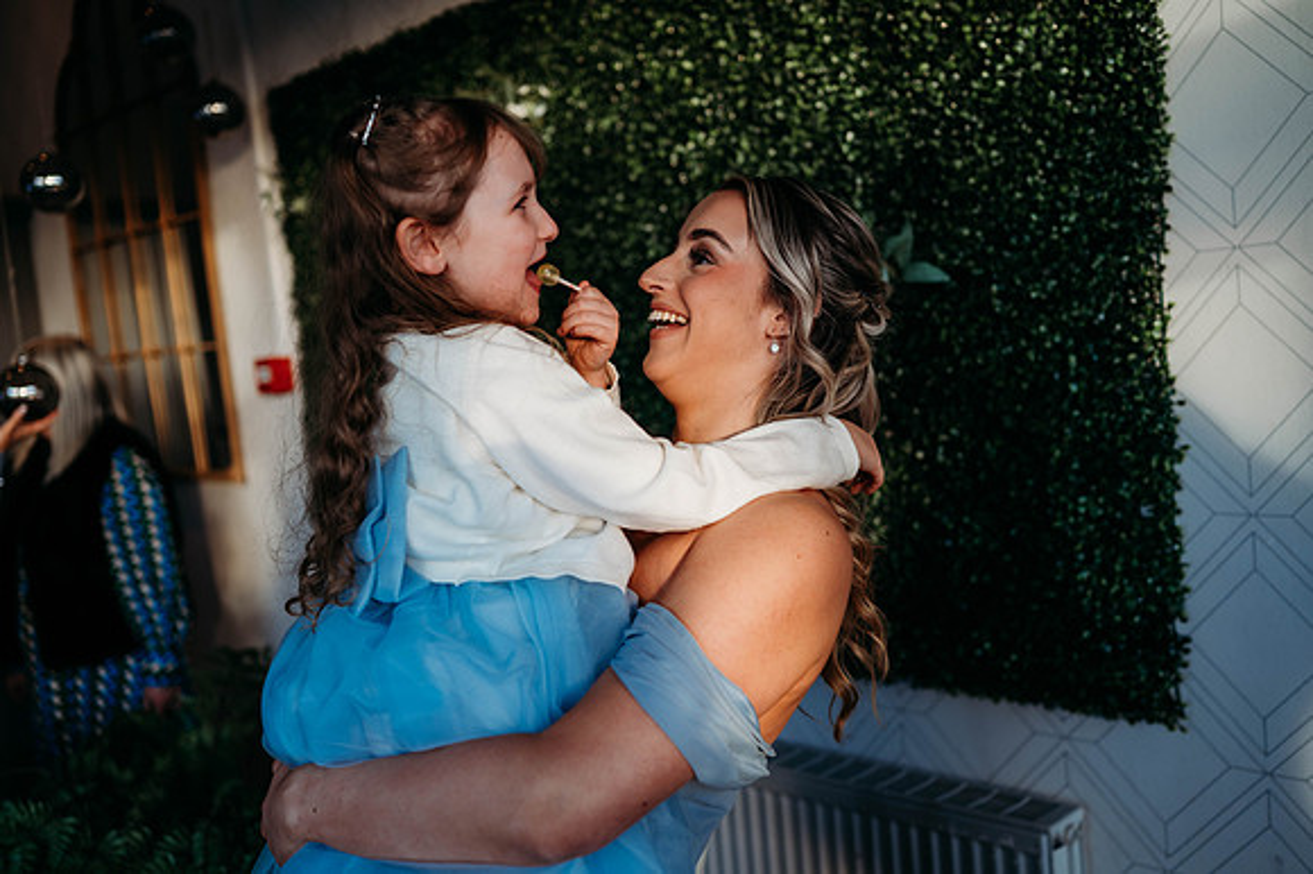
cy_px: 437
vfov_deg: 37.8
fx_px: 1276
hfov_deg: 54.5
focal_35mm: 35
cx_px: 656
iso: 200
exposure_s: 1/200
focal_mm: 35
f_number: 2.2
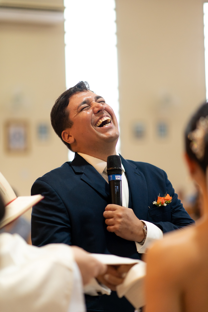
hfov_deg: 16.0
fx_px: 738
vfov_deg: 23.9
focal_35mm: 85
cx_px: 104
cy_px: 156
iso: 1600
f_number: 2
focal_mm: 85
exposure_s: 1/320
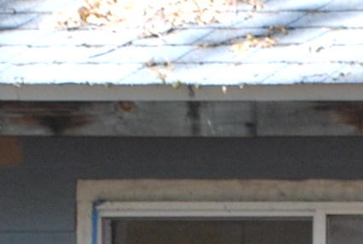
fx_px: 5695
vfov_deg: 2.4
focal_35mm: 563
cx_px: 253
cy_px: 670
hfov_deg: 3.7
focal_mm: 55
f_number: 5.6
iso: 200
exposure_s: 1/80
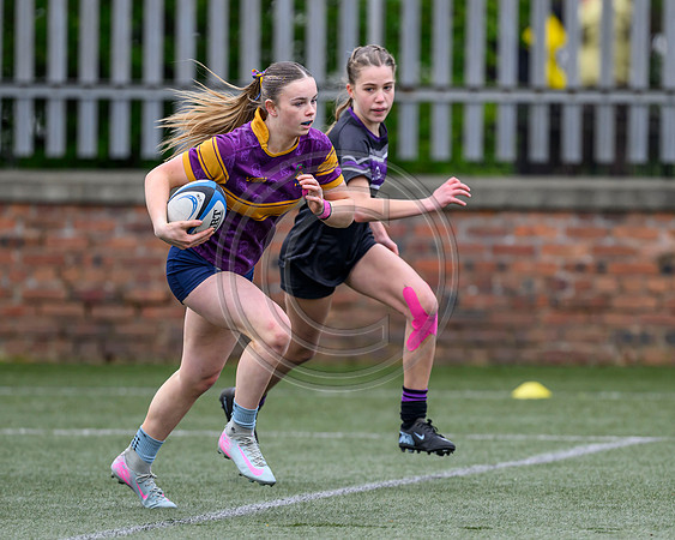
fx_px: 11977
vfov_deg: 2.6
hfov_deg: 3.2
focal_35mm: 600
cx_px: 378
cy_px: 278
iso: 640
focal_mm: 400
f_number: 3.5
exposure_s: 1/1600
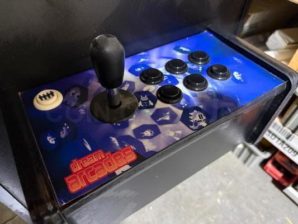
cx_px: 149
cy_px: 112
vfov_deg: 56.8
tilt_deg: -47.6
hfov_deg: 71.6
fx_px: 207
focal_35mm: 24
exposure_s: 1/40
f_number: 1.78
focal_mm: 6.76
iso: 1000
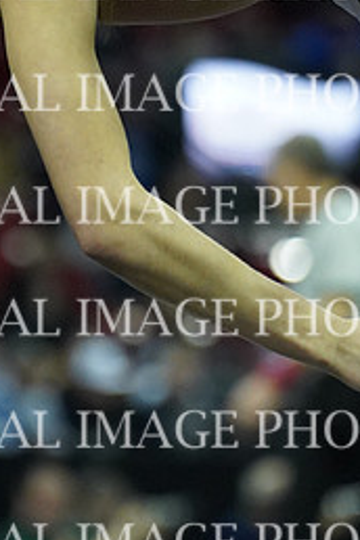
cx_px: 241
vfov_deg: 4.1
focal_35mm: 506
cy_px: 36
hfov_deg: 2.7
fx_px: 7589
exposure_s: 1/1250
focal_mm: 150
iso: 6400
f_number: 2.8
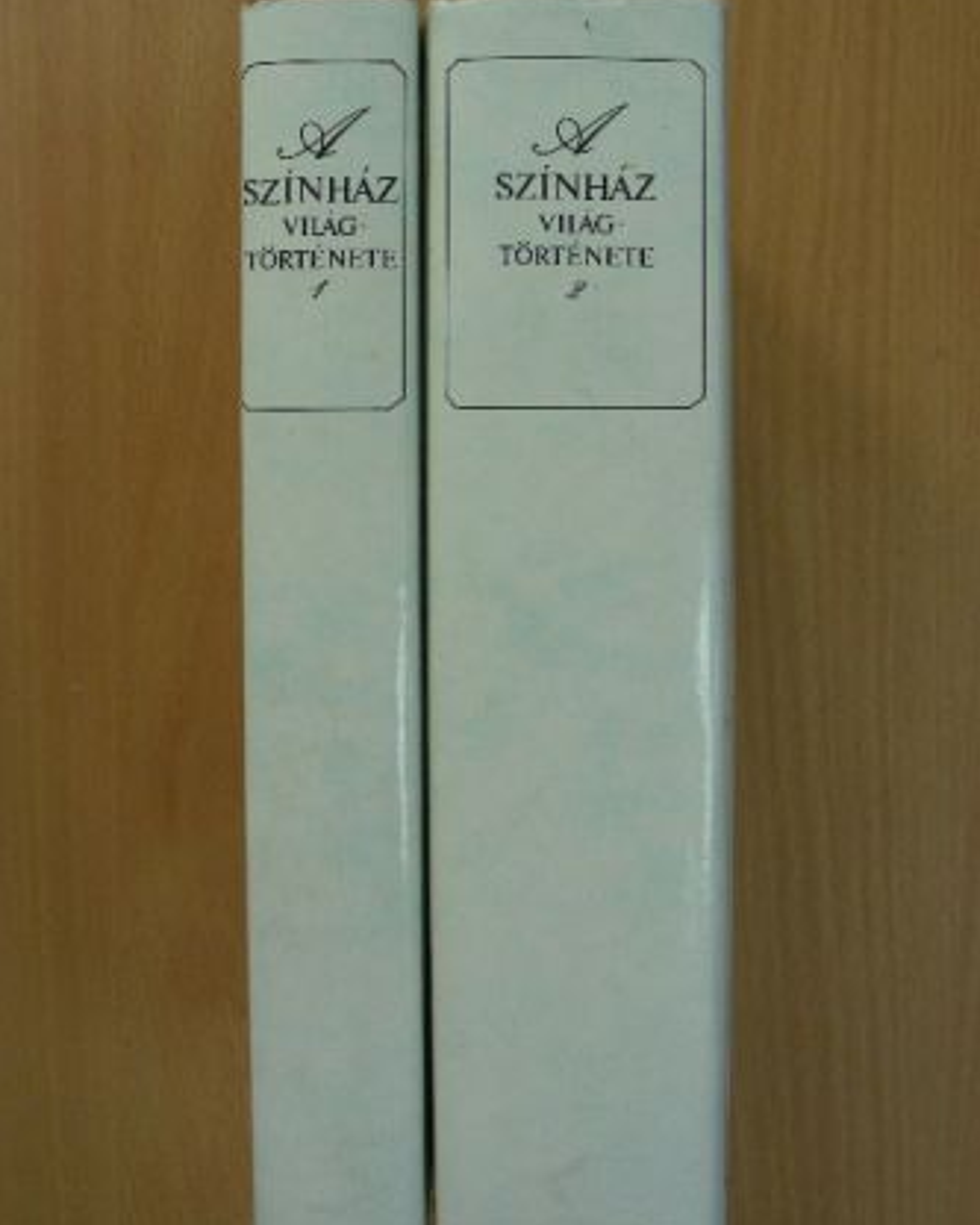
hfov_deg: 29.7
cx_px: 494
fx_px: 1848
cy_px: 632
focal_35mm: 51
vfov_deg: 36.6
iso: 103
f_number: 3.5
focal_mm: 8
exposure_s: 1/30
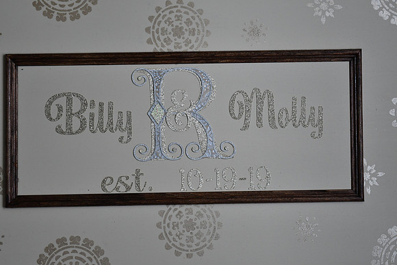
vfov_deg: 14.7
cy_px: 132
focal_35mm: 93
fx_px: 1026
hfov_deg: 21.9
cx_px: 198
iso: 1000
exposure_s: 1/1600
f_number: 2.8
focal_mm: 62
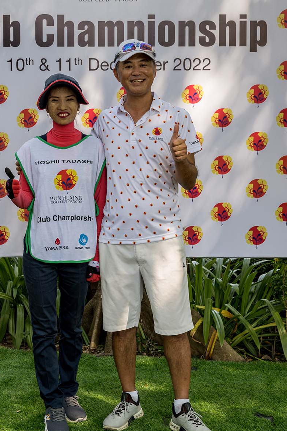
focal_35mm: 64
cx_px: 111
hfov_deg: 21.2
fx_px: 766
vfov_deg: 31.4
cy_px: 201
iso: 450
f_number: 7.1
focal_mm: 52
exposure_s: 1/320
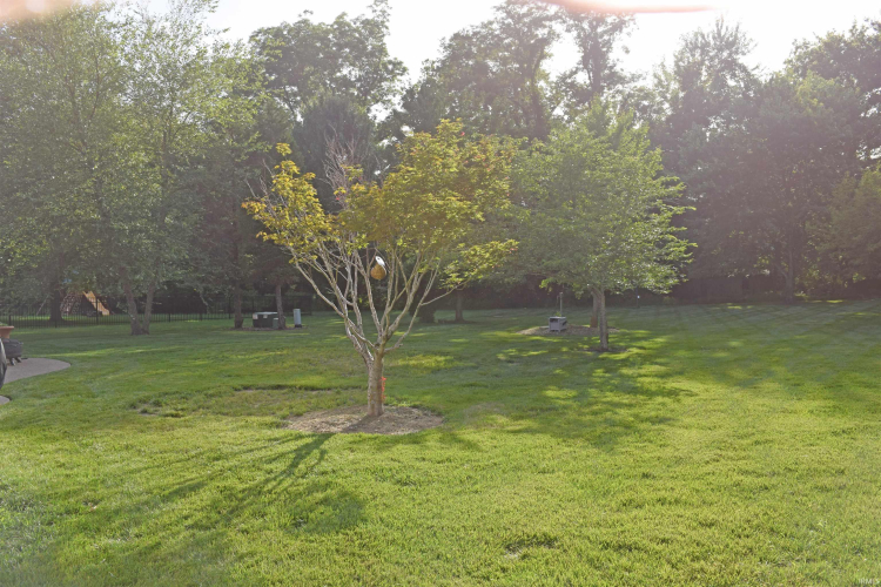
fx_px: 661
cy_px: 294
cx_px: 440
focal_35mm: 27
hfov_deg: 67.4
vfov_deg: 47.9
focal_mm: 18
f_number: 7.1
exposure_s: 1/200
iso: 100
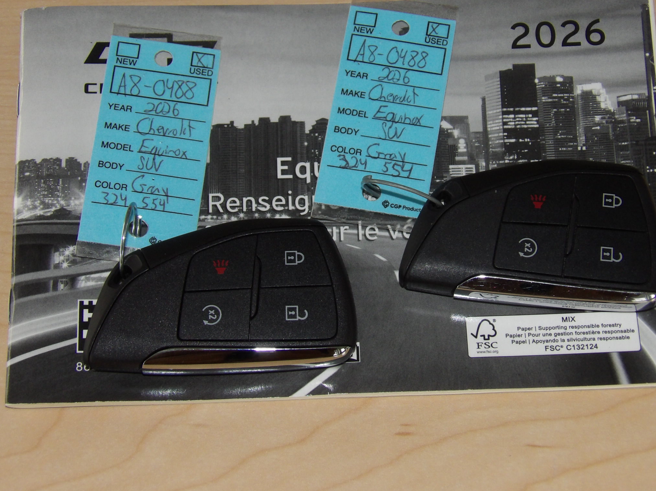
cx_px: 362
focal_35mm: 92
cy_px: 208
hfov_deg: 21.3
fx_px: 1743
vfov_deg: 16.1
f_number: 4.1
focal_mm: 13
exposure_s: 1/100
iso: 200
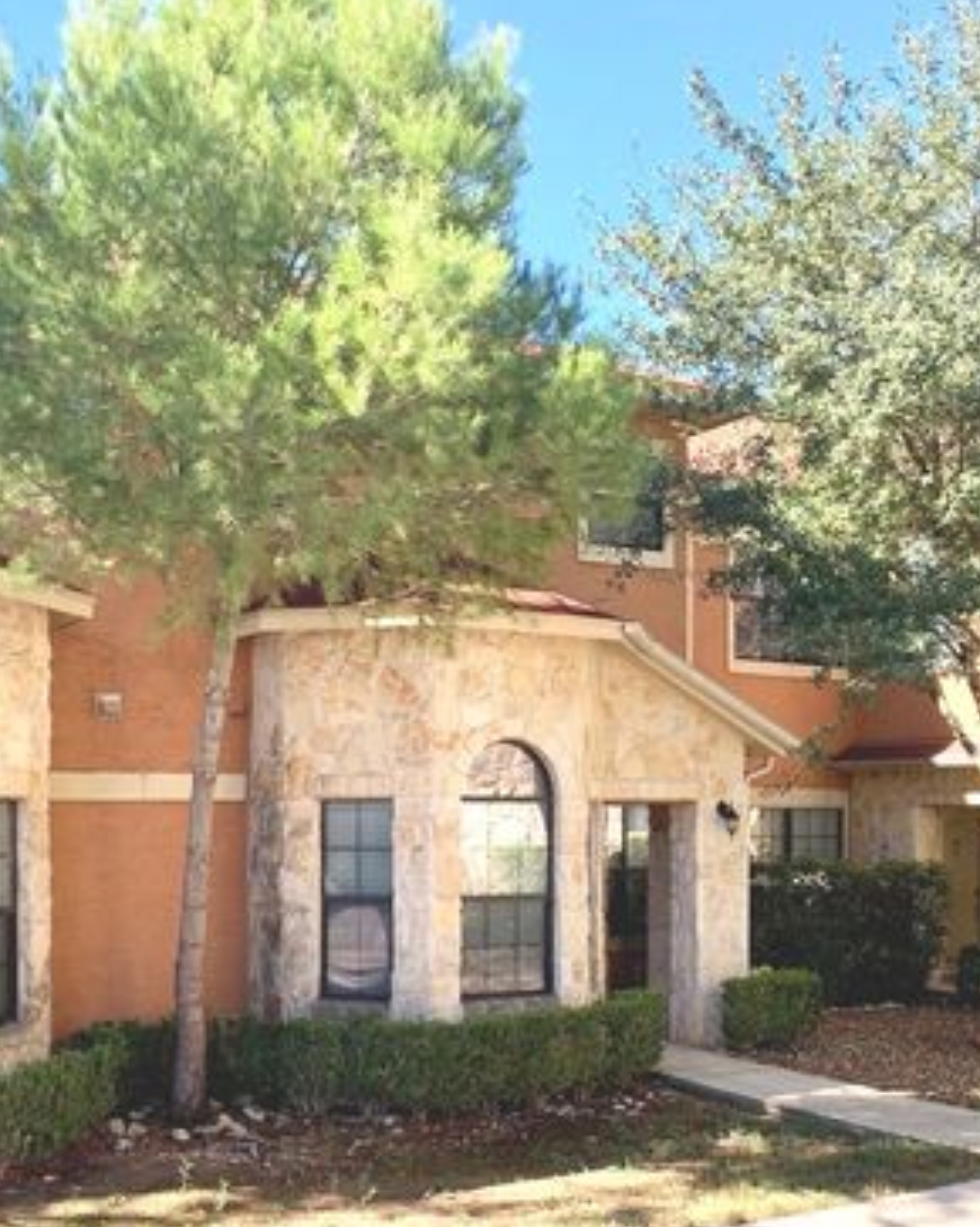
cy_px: 600
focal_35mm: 35
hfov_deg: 42.1
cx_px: 412
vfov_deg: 51.6
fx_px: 1270
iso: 25
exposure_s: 1/402
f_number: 1.8
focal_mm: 4.25
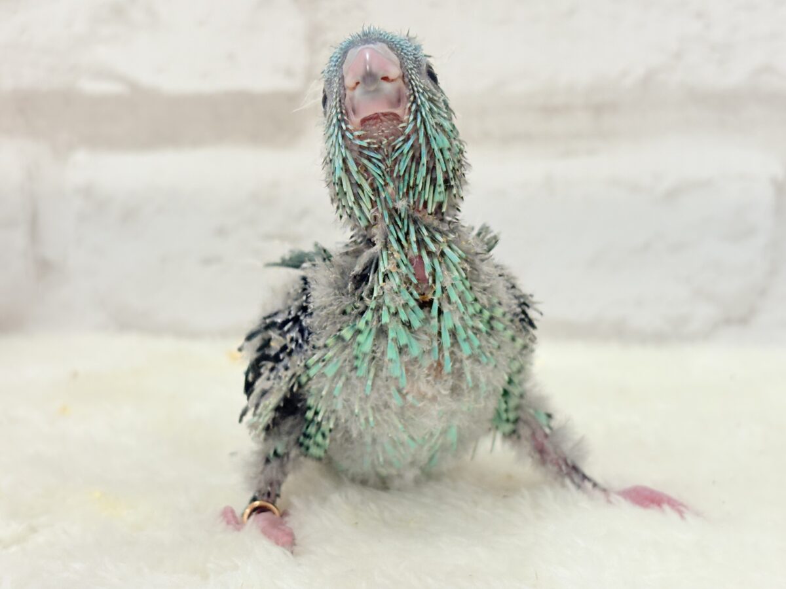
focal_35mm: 52
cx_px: 393
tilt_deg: -8.8
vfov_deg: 28.0
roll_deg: +0.4
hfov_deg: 36.8
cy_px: 294
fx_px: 1181
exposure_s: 1/100
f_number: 1.6
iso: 100
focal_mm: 5.96
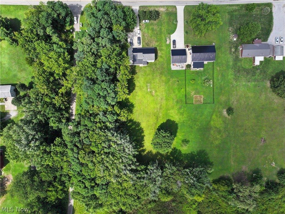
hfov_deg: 71.6
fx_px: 198
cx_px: 142
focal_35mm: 24
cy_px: 107
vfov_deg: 56.8
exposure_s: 1/1000
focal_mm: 12.29
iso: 100
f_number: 2.8
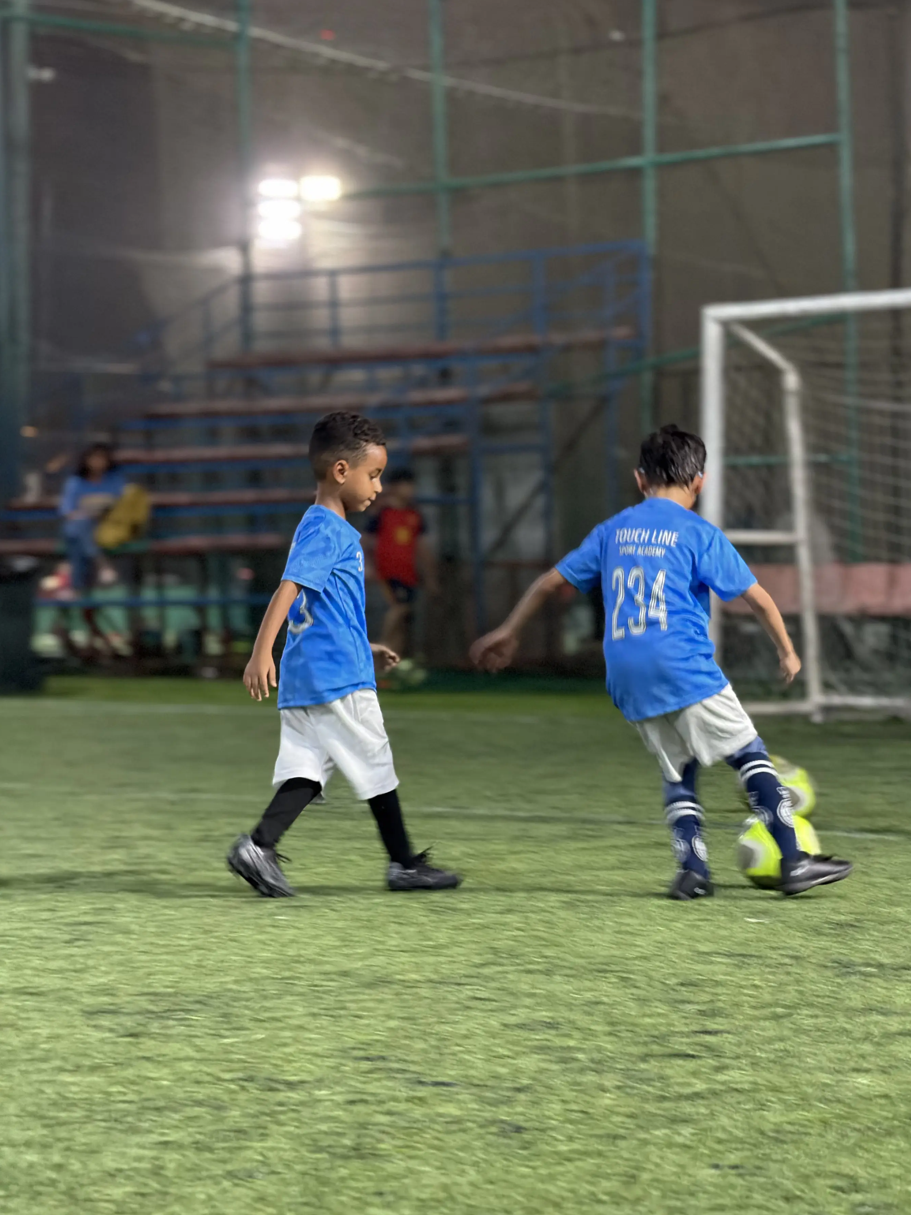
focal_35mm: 113
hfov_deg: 13.1
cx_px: 511
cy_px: 562
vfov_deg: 17.4
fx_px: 3965
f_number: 2.8
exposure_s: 1/50
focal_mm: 16.89
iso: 640
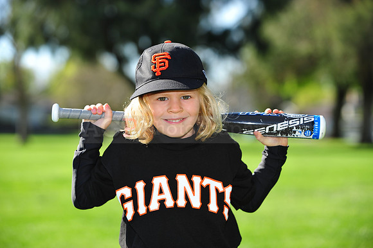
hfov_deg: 18.3
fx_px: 1160
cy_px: 124
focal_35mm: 112
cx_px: 186
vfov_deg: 12.2
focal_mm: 112
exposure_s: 1/640
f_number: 4.5
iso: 200
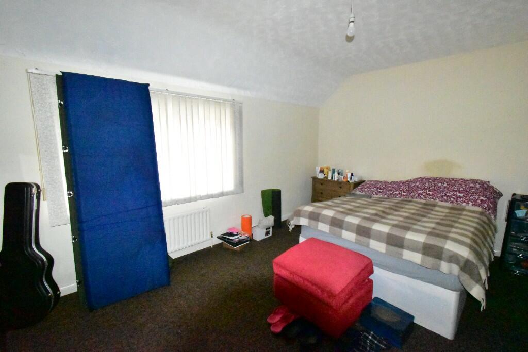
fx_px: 220
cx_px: 264
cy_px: 176
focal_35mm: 15
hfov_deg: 100.4
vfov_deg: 77.3
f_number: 11
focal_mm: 10
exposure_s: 1/200
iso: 25600
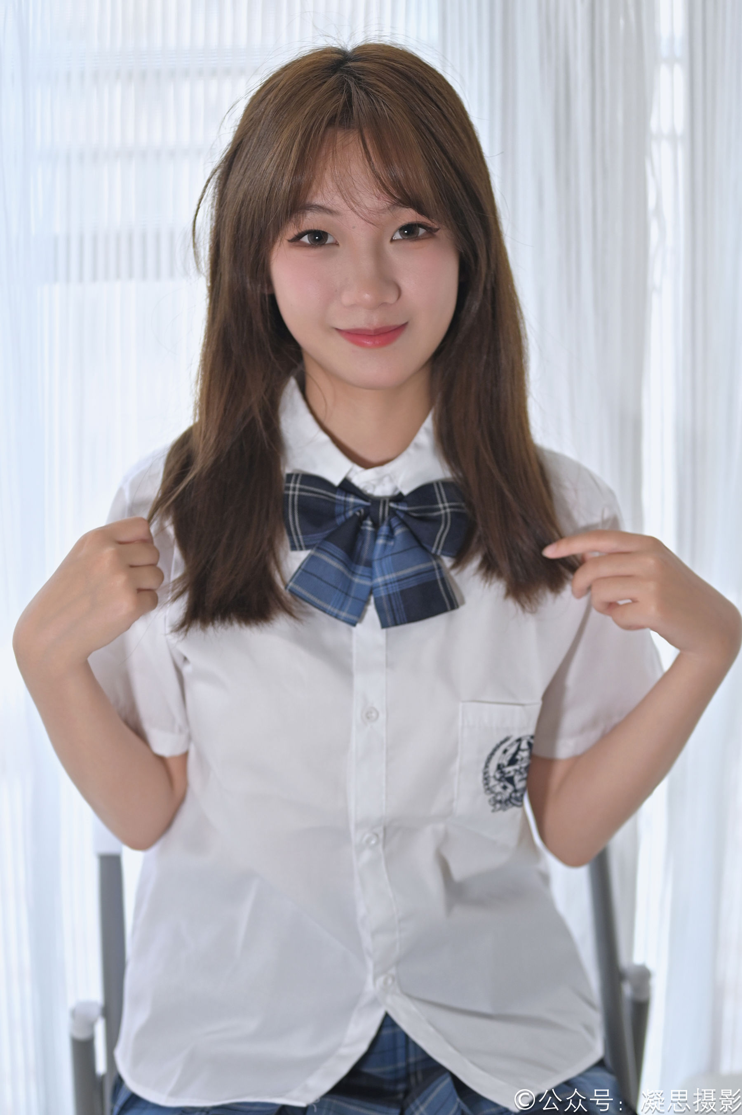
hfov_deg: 18.2
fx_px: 2321
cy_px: 558
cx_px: 371
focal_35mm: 75
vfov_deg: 27.0
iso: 500
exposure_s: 1/100
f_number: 1.8
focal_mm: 50
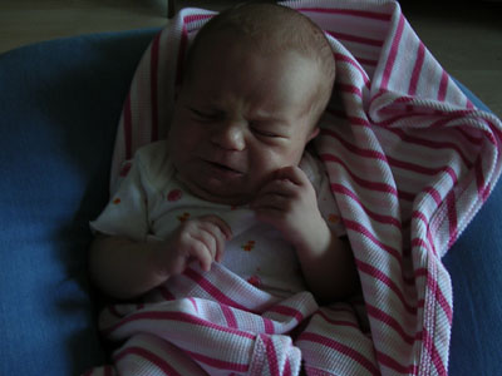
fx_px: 551
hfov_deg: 49.0
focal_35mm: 38
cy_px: 188
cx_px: 251
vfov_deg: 37.7
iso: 100
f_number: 2.8
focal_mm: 5.8
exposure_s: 1/5.7
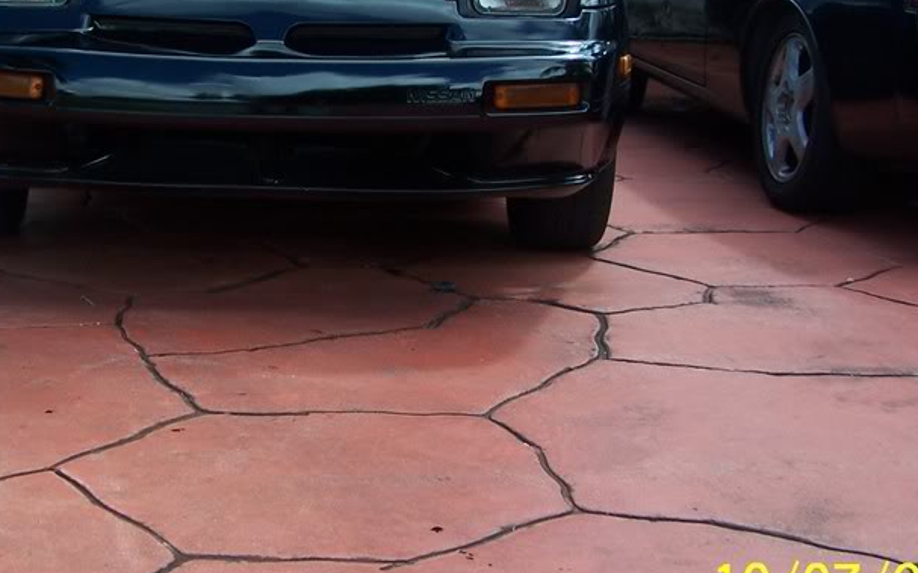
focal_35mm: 68
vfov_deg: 19.0
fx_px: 1701
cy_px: 160
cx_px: 322
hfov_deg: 30.0
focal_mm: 6.3
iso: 80
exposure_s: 1/750
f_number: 2.8
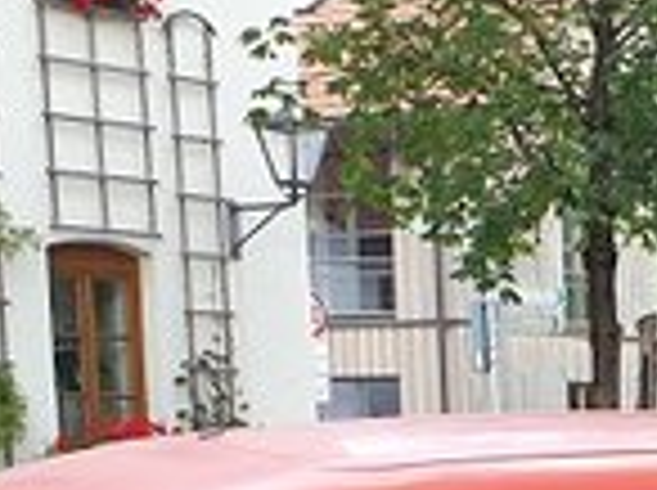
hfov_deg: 15.1
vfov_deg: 11.0
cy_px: 910
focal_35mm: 125
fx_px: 2369
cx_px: 837
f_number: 2.4
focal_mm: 4.3
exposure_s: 1/50
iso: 50
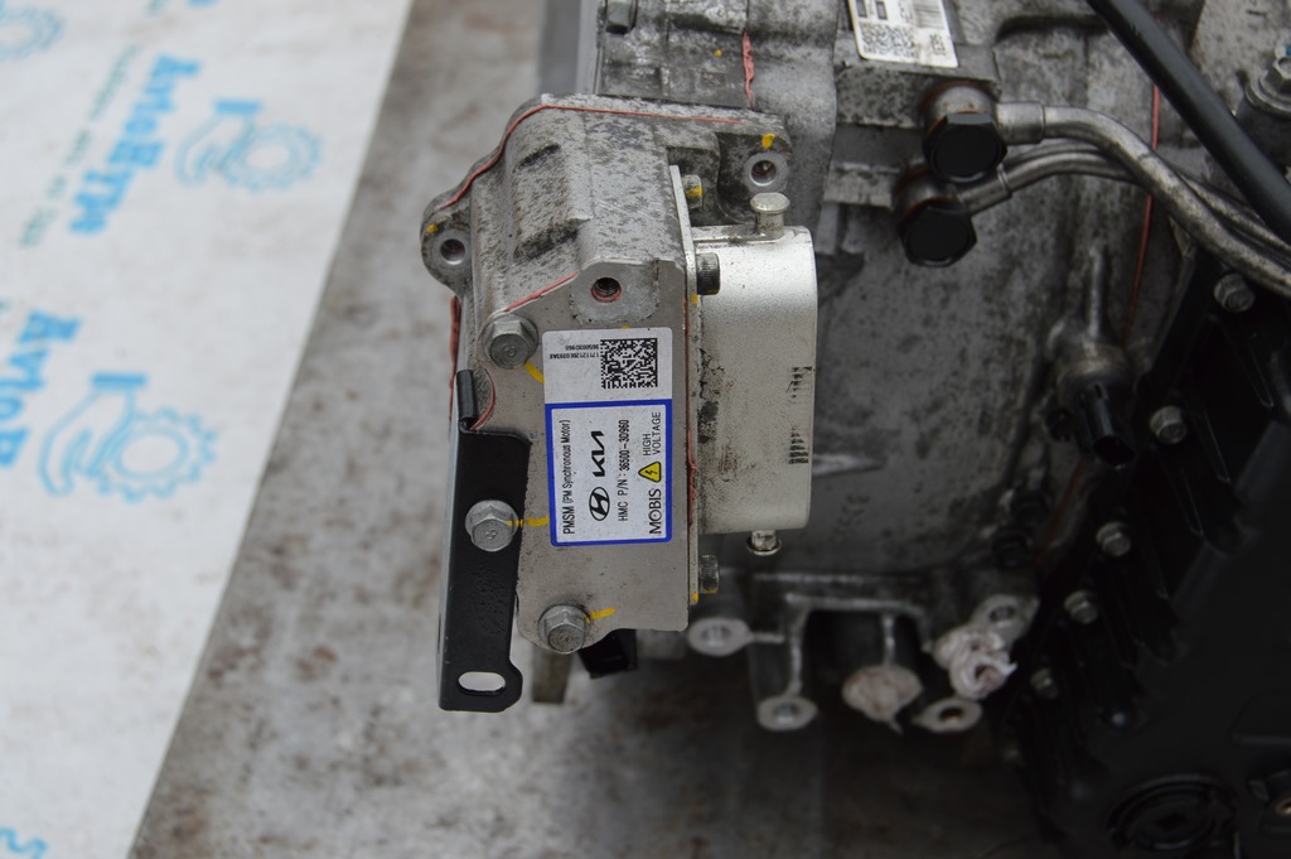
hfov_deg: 38.9
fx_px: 1827
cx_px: 646
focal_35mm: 51
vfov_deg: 26.4
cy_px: 430
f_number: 6.3
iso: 100
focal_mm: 34
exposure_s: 1/160
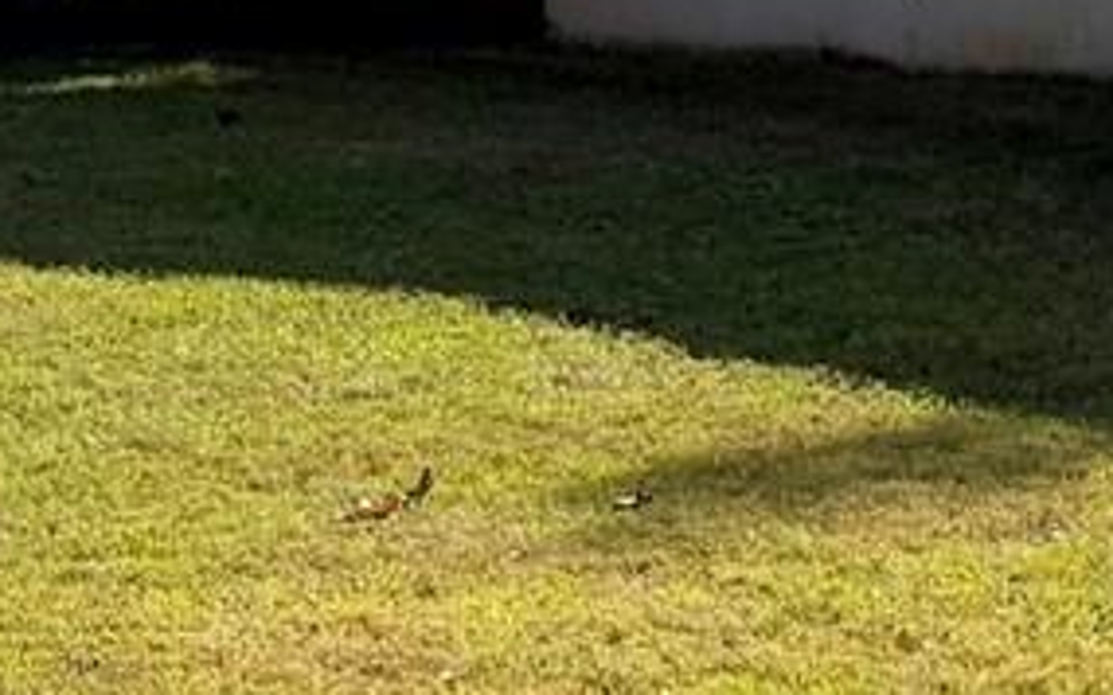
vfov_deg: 9.2
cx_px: 2152
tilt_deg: -6.8
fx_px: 4337
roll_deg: -1.7
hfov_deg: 12.9
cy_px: 230
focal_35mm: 143
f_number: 1.78
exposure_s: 1/4673
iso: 100
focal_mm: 6.76
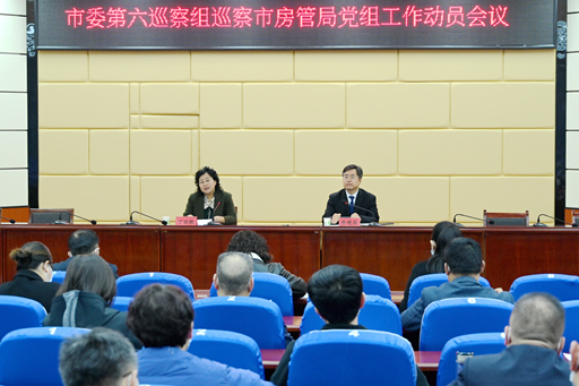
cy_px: 179
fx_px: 1206
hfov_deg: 27.0
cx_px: 295
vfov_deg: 18.2
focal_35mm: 75
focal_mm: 48
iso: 560
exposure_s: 1/60
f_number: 4.5
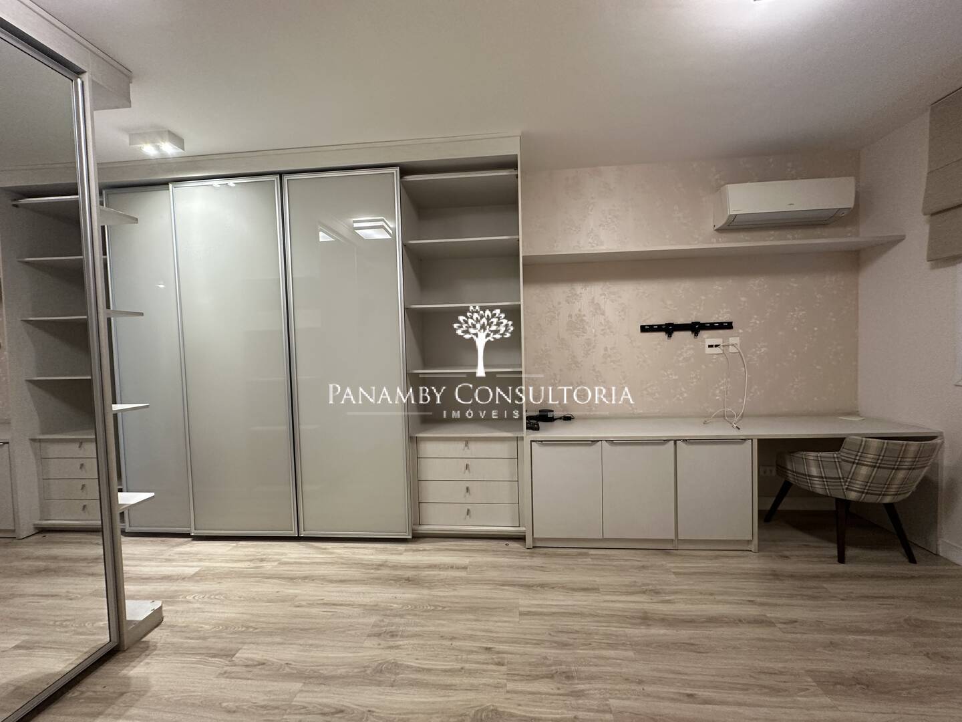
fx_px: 389
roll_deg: +1.6
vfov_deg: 85.7
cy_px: 361
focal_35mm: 14
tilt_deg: -2.2
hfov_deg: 102.1
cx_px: 481
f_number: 2.2
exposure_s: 1/60
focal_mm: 2.22
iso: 320
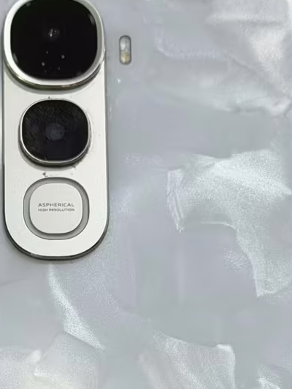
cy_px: 411
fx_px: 1619
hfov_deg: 10.3
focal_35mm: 144
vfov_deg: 13.5
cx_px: 136
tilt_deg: -2.6
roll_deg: +1.1
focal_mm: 6.76
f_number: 1.78
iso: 50
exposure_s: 1/100
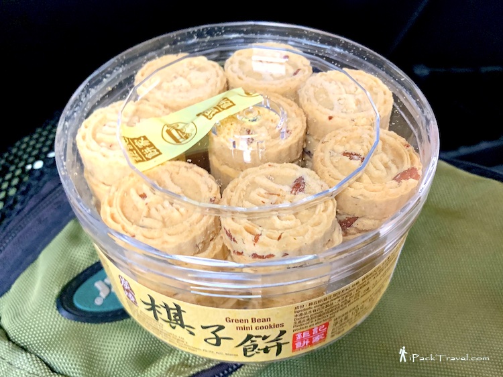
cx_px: 252
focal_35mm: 26
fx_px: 378
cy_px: 188
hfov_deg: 67.3
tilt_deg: -32.2
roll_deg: -12.8
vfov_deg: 53.0
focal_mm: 4.25
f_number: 1.8
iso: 200
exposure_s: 1/49
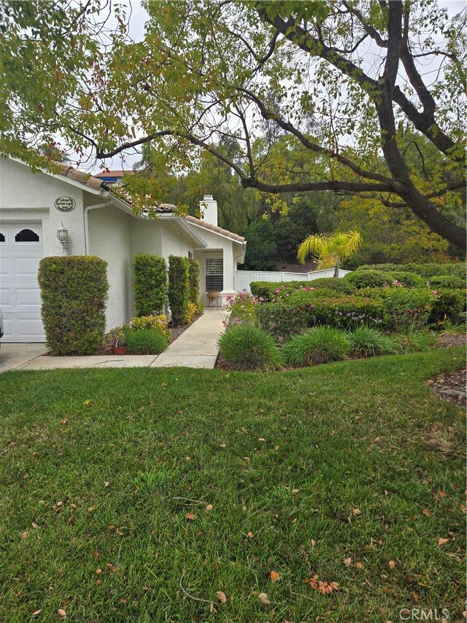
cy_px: 312
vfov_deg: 73.9
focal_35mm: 23
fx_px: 414
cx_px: 234
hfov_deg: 58.9
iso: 25
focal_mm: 5.4
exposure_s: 1/583
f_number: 1.8
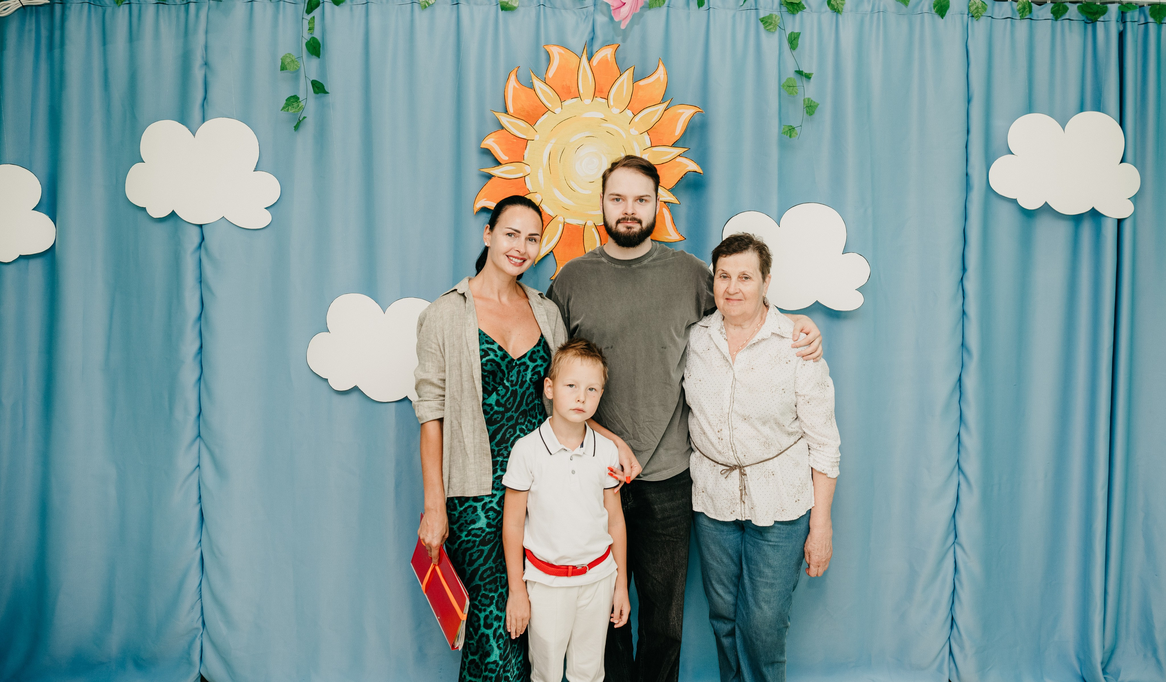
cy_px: 265
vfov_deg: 39.5
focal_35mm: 30
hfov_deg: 63.2
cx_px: 654
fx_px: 944
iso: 250
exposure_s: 1/160
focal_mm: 26
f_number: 5
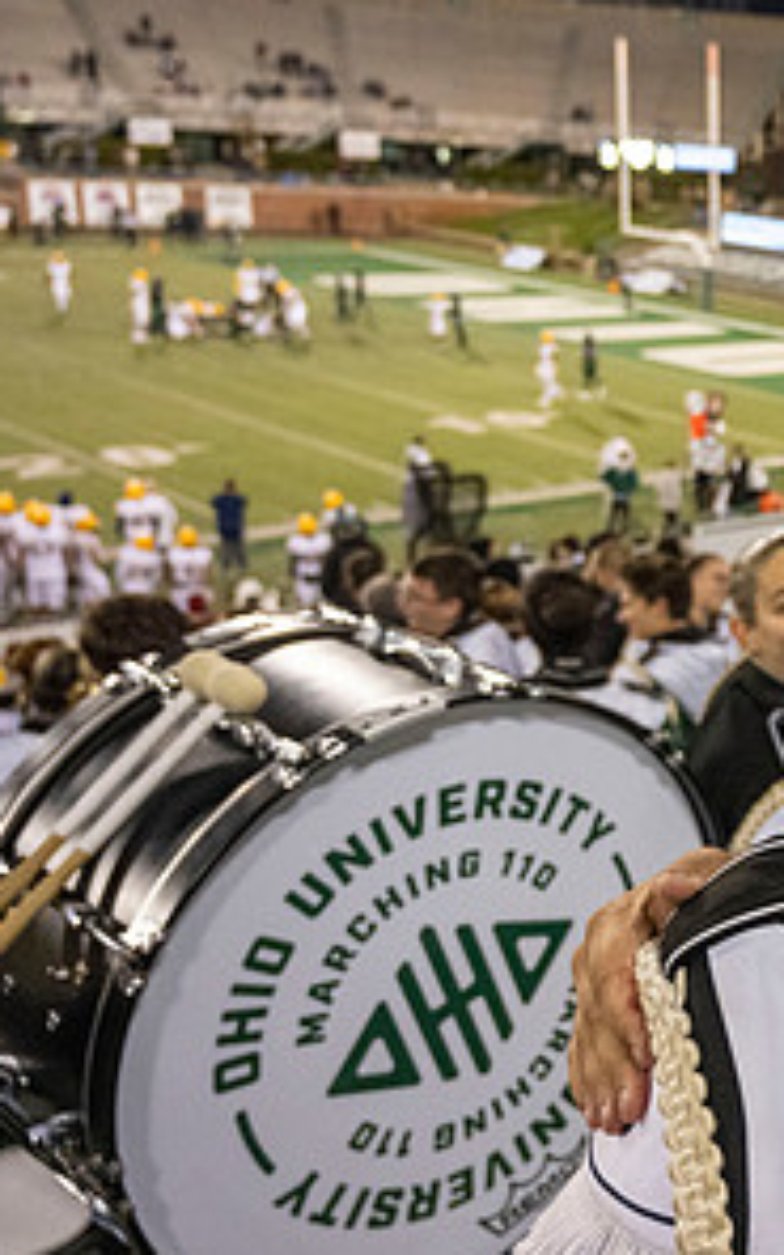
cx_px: 1174
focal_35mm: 48
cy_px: 604
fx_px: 1641
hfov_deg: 22.2
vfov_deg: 41.8
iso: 3200
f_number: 4
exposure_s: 1/500
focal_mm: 24
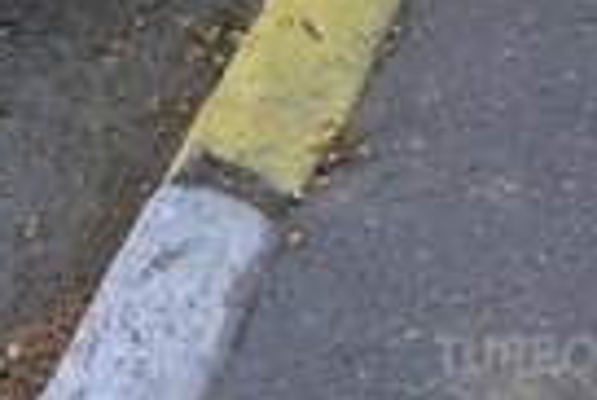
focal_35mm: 110
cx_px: -119
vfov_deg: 10.2
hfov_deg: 17.7
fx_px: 1826
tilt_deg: -23.0
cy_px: -677
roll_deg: +1.1
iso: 32
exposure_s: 1/155
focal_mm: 4.15
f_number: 2.2
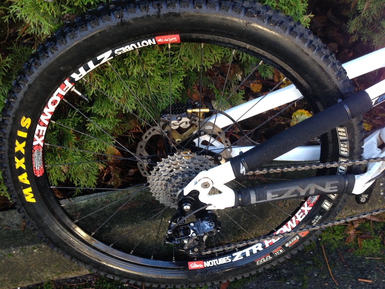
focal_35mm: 33
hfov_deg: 55.4
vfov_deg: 42.9
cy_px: 144
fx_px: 367
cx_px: 192
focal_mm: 4.12
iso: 50
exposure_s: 1/30
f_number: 2.4
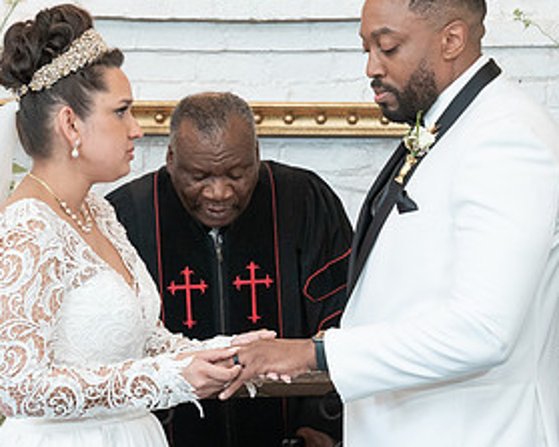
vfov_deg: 9.4
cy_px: 246
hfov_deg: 11.8
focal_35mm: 164
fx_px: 2712
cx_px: 263
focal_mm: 70
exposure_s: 1/100
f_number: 4
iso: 2000
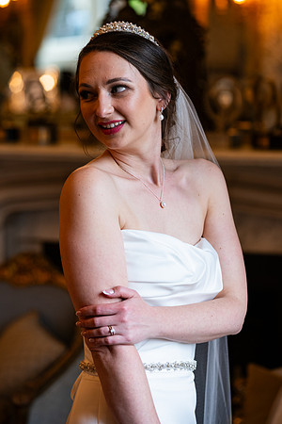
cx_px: 141
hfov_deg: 11.4
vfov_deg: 17.1
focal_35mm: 120
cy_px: 212
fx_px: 1410
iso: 500
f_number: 3.5
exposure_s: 1/160
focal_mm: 120
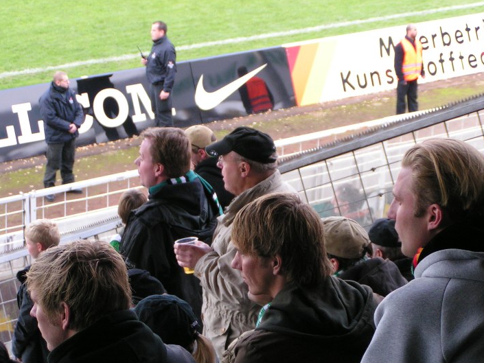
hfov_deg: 16.7
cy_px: 188
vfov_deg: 12.6
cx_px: 229
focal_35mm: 118
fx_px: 1650
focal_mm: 15.9
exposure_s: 1/125
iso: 125
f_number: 3.5
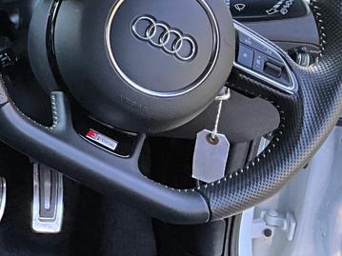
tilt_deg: -23.0
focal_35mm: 97
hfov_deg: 17.6
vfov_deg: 15.1
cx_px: -206
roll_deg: -6.8
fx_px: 958
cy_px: 30
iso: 64
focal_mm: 3
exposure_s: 1/122
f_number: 1.8
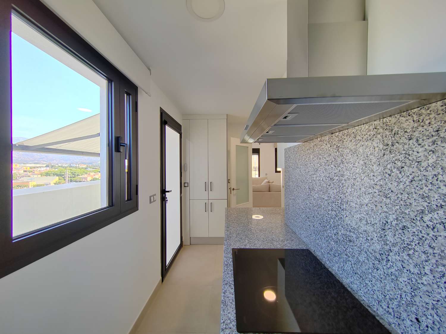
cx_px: 223
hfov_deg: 106.2
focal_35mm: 13
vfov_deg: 89.9
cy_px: 167
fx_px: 167
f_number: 2.2
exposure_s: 1/100
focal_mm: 2.16
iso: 200
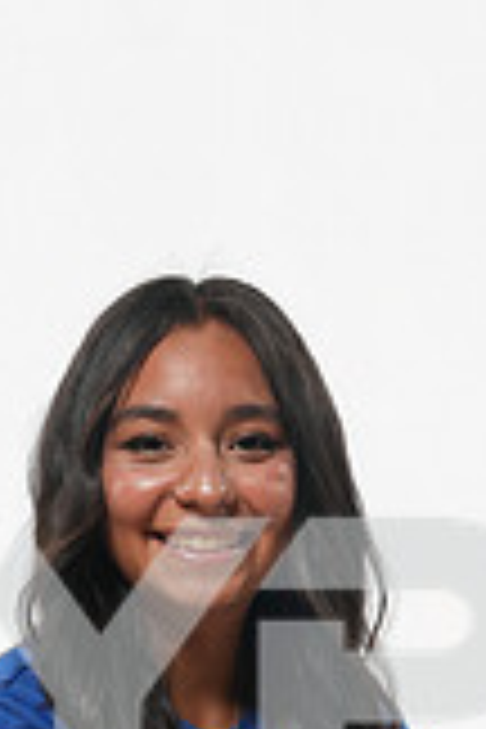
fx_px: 3948
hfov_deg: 7.0
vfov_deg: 10.3
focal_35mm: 195
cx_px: 216
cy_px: 976
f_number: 8
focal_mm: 70
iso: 500
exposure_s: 1/125
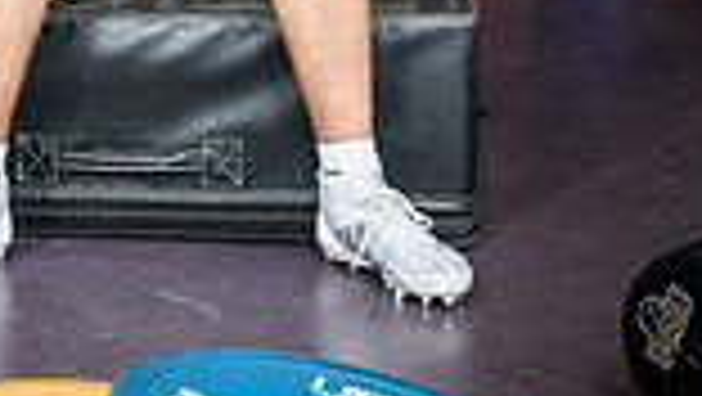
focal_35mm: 121
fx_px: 2254
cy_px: -490
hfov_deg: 17.6
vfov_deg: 9.2
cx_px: 140
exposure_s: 1/250
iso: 500
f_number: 5.6
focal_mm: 40
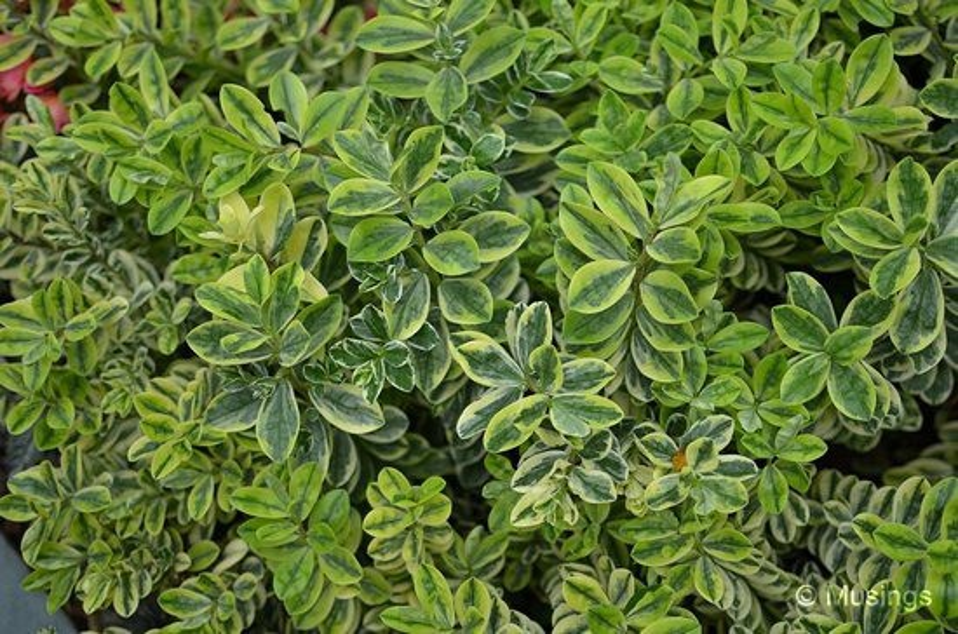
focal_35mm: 52
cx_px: 479
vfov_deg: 25.6
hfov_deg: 37.9
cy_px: 317
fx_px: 1394
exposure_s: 1/1600
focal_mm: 35
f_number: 1.8
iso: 200
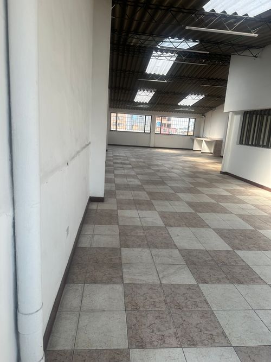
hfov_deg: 56.8
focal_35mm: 24
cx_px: 136
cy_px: 181
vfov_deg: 71.6
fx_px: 251
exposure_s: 1/694
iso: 80
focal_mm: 6.86
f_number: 1.78
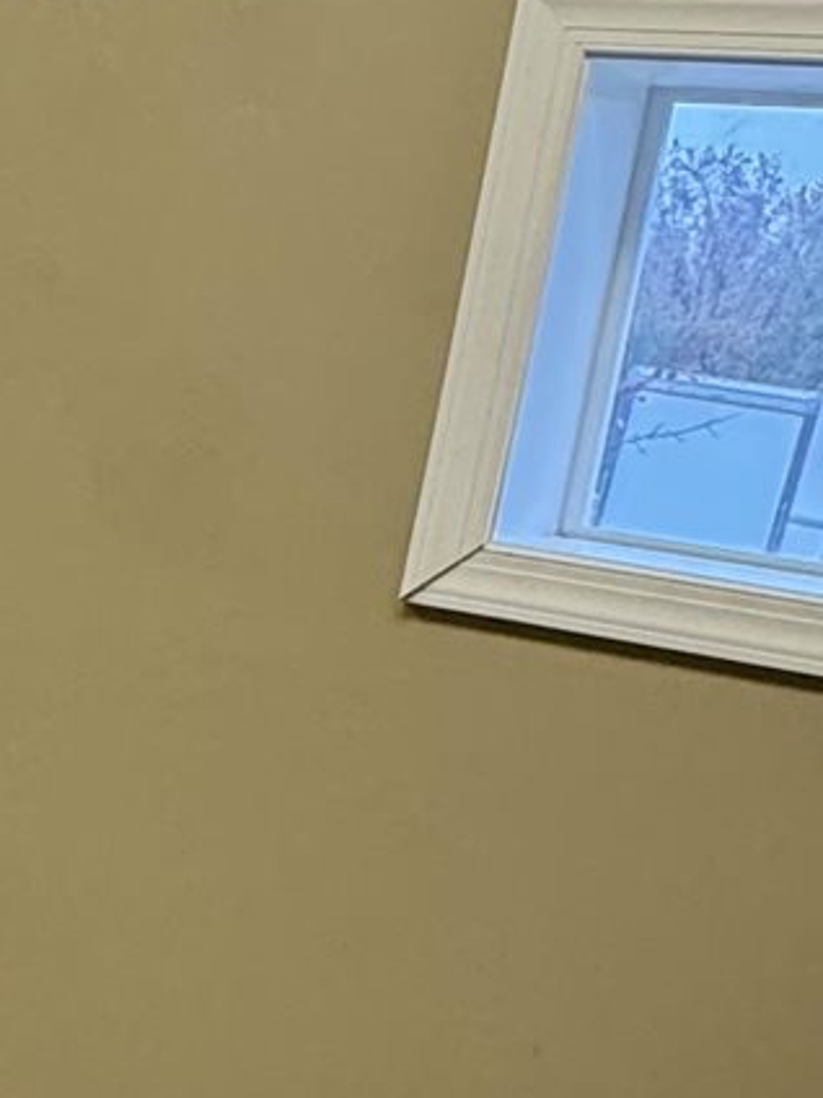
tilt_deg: -11.7
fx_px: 2409
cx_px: -585
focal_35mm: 76
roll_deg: -5.9
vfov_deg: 25.5
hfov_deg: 16.7
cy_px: 751
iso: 320
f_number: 2.2
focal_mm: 2.22
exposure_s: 1/120
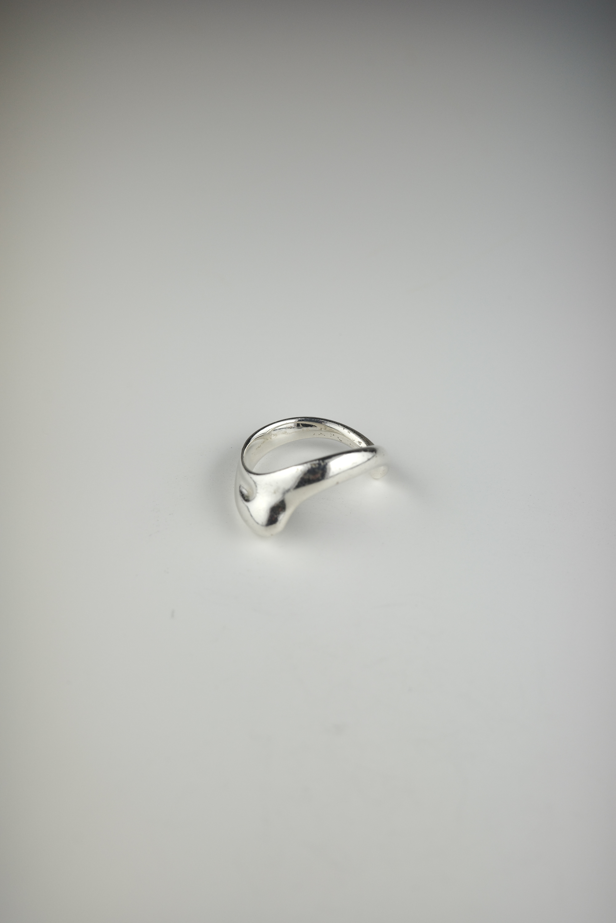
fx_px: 1027
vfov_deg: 48.5
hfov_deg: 33.4
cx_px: 308
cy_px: 462
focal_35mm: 40
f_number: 6.3
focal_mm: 26
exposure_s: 1/100
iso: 100
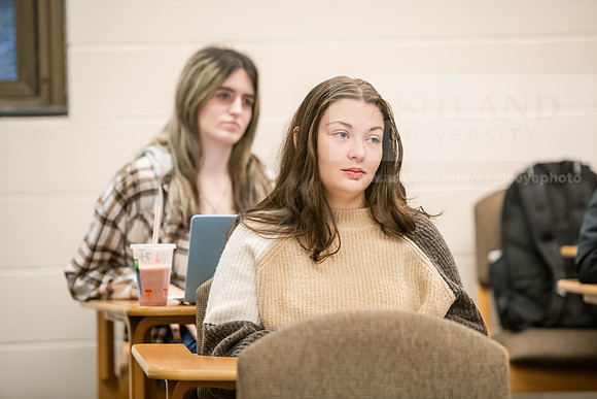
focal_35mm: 165
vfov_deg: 8.3
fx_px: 2737
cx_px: 298
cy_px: 200
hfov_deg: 12.4
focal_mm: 165
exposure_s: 1/160
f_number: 3.2
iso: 2000
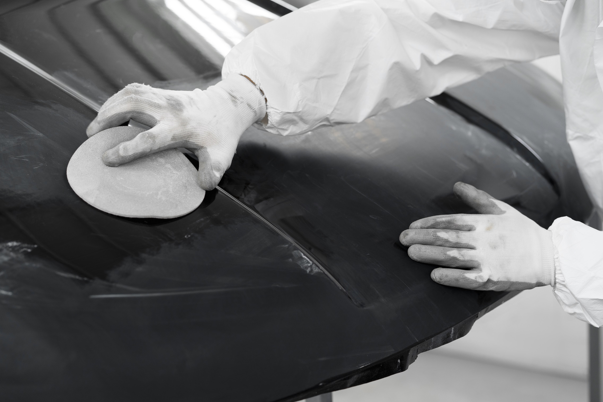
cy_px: 206
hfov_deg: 34.5
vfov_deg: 23.4
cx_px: 293
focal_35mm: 58
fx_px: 971
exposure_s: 1/125
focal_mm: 55
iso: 320
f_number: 3.2
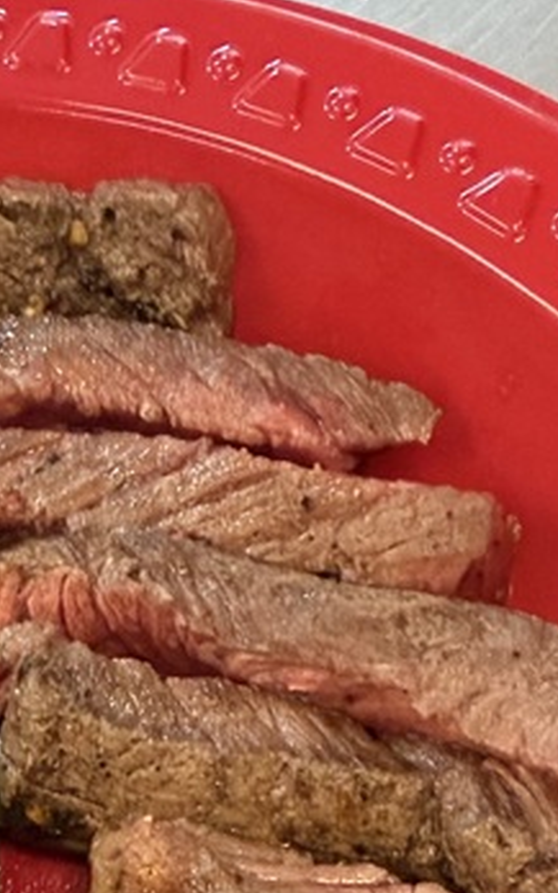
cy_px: 1212
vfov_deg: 23.7
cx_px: -170
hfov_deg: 16.4
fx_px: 1824
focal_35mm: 75
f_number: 2.2
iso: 640
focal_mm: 2.22
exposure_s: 1/60
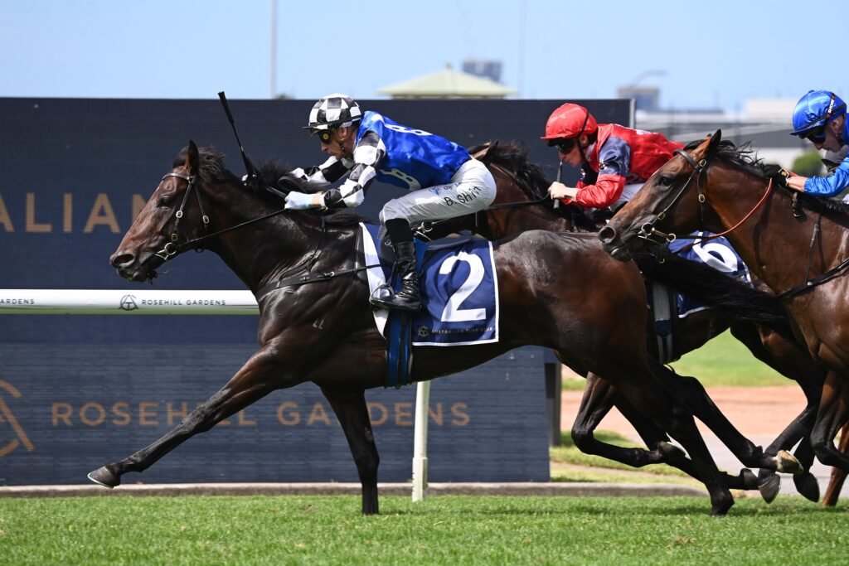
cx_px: 424
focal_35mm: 220
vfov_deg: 6.2
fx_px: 5189
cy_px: 283
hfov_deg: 9.4
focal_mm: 220
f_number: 5.3
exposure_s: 1/2000
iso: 450
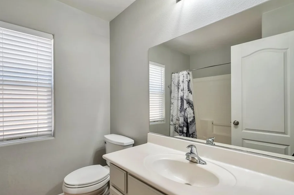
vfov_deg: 67.2
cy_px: 104
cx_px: 130
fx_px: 147
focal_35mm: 18
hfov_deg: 89.7
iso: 400
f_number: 10
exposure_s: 1/30
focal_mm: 16
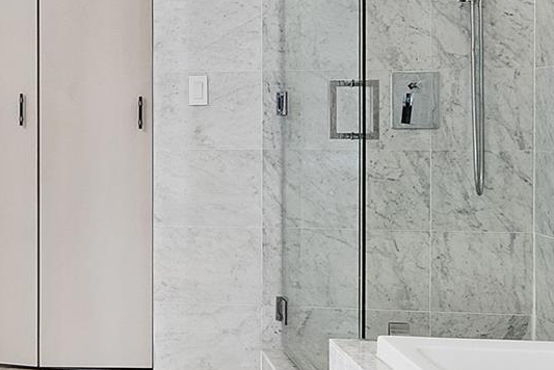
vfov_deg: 29.6
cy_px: 108
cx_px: -11
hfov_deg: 38.3
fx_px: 693
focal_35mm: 45
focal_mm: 10
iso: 800
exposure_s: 1/8
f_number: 8
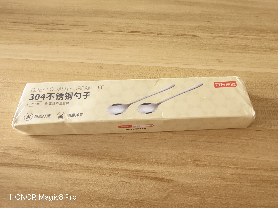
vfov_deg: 58.9
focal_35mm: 23
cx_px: 139
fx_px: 185
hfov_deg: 73.9
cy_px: 104
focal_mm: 1.82
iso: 800
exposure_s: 1/25
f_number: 2
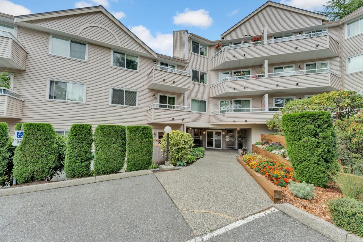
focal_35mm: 14
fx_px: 141
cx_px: 182
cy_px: 121
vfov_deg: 81.2
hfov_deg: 104.3
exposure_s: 1/250
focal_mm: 14
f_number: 8
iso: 400
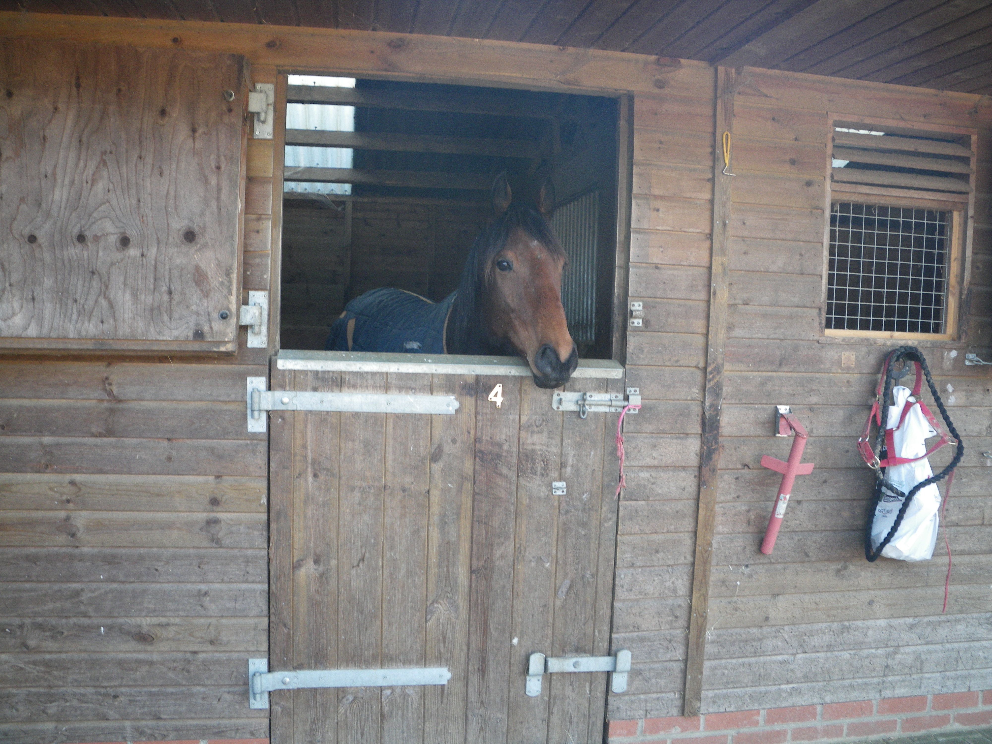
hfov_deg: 63.4
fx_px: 802
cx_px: 496
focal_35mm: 28
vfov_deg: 49.7
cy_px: 372
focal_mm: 5
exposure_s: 1/50
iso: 125
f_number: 3.5
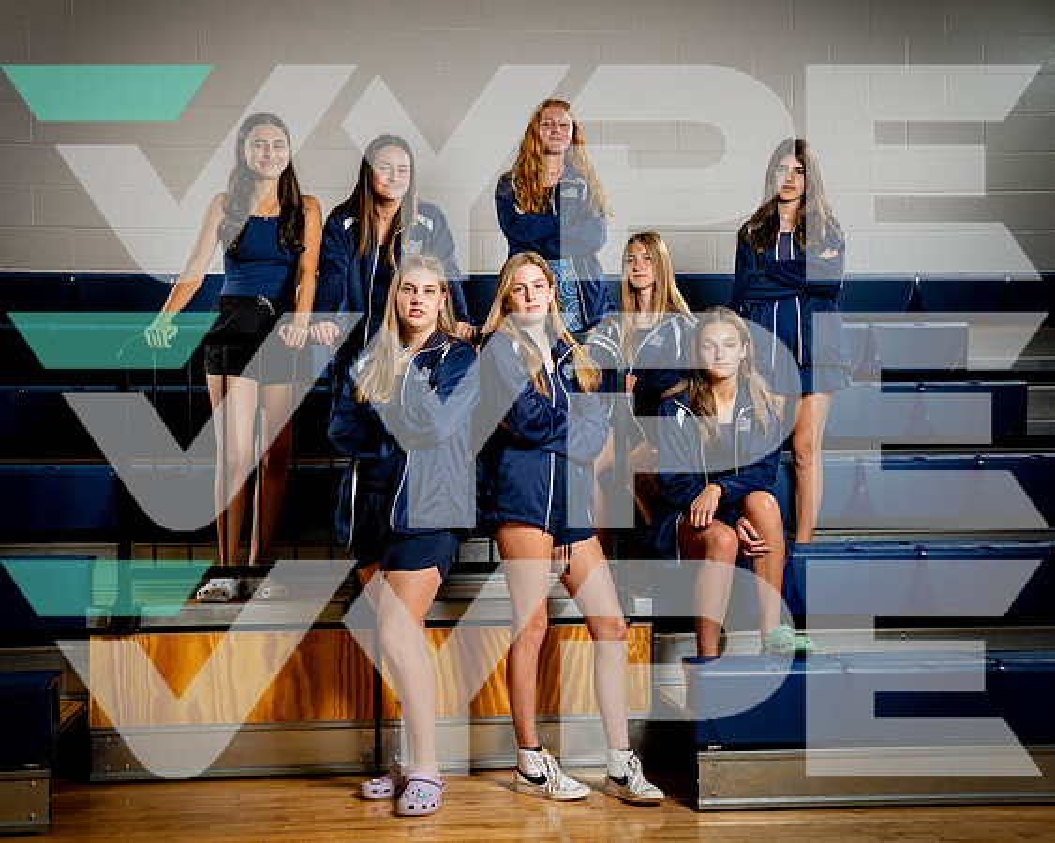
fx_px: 1520
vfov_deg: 31.0
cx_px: 509
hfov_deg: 38.3
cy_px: 421
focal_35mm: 49
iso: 320
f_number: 8
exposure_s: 1/250
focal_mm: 43
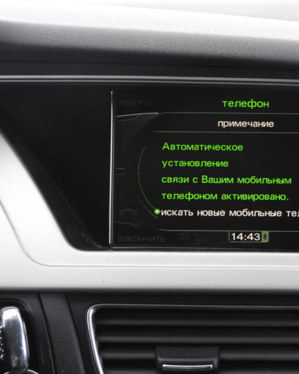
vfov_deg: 14.1
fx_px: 1516
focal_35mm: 137
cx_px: 235
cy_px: 187
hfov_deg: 11.2
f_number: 4
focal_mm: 18.9
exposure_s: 1/60
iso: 250
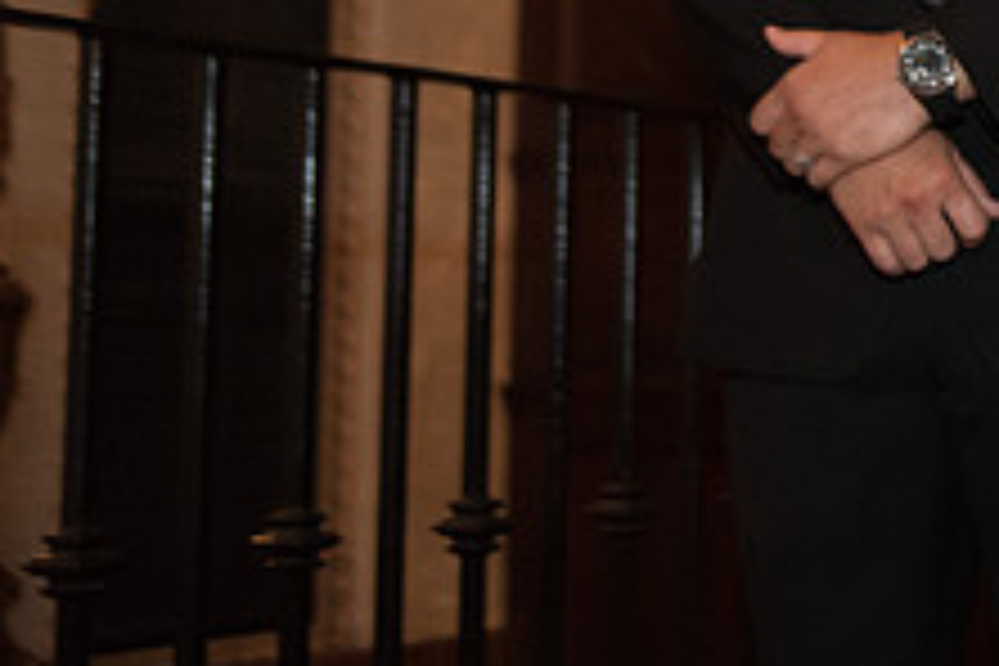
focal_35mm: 94
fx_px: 2608
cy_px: 74
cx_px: 1300
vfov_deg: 14.4
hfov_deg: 19.9
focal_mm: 36
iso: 4000
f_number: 2.8
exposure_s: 1/80
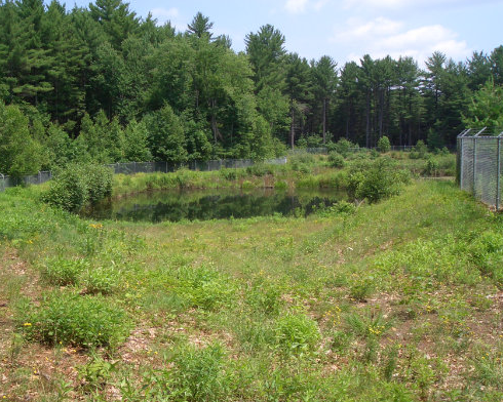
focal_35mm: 43
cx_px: 215
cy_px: 230
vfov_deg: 34.8
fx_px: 640
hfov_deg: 42.8
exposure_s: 1/400
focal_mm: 4.8
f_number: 4
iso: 50
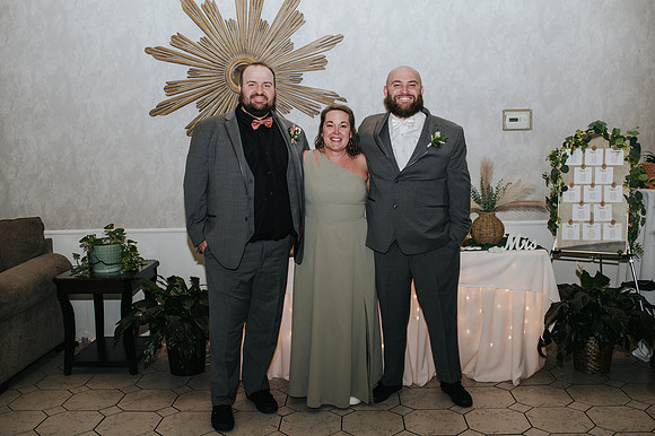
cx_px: 332
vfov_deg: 37.2
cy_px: 218
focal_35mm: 36
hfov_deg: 53.6
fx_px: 649
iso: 800
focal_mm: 35
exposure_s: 1/200
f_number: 3.2
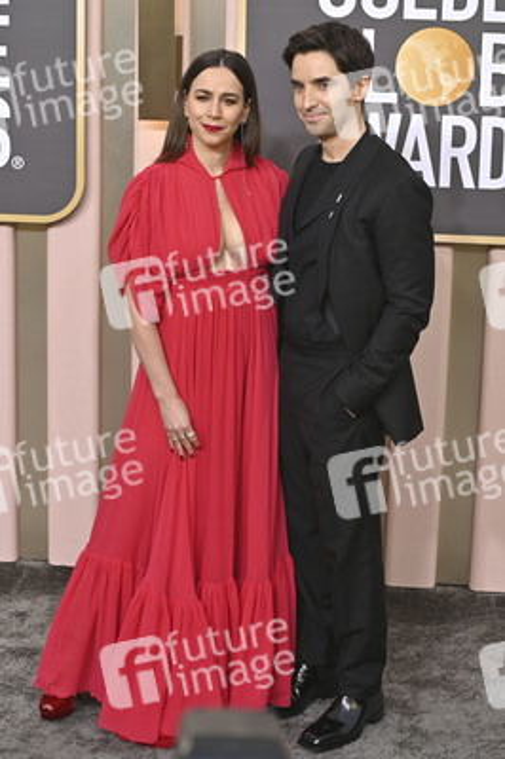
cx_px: 252
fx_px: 1792
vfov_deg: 23.9
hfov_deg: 16.0
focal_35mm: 85
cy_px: 380
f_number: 8
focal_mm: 85
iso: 800
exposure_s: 1/640
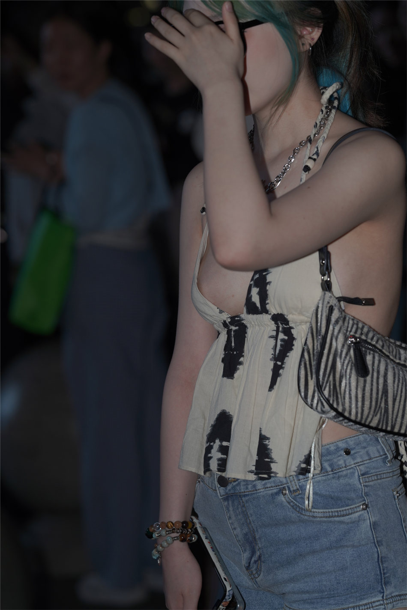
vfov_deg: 15.2
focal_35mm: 135
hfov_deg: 10.2
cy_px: 305
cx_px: 204
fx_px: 2289
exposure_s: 1/200
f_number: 4.5
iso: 320
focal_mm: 135
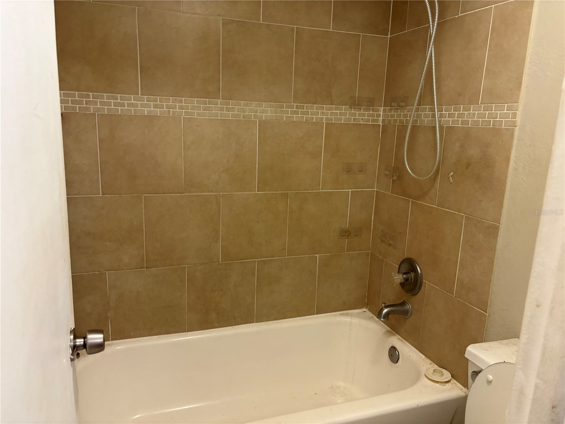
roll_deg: -2.8
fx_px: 424
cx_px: 282
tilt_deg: -11.9
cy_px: 212
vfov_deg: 53.1
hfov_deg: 67.3
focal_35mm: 26
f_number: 1.6
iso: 320
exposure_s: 1/60
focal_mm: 5.96
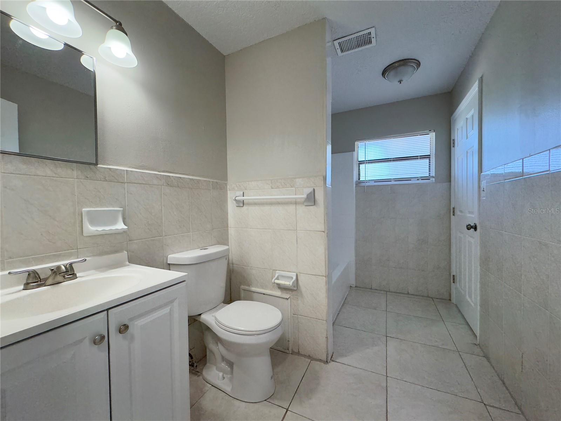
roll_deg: +0.3
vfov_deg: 85.7
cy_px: 210
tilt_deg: -1.5
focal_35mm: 14
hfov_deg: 102.1
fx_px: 227
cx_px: 280
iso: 100
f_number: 2.2
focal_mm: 2.22
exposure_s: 1/120
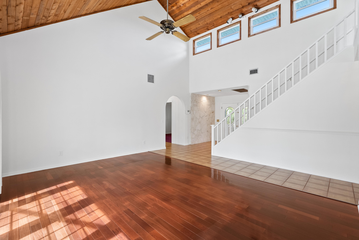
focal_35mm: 16
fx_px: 160
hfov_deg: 96.7
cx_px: 180
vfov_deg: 73.8
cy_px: 120
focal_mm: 16
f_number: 8
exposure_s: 1/25
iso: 1600
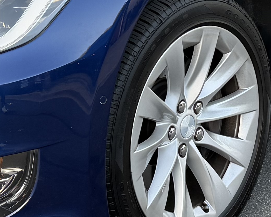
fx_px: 1027
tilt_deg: -13.9
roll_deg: -0.1
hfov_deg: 15.0
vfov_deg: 11.8
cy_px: -56
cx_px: 140
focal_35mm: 128
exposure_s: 1/135
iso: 80
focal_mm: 6.76
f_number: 1.78
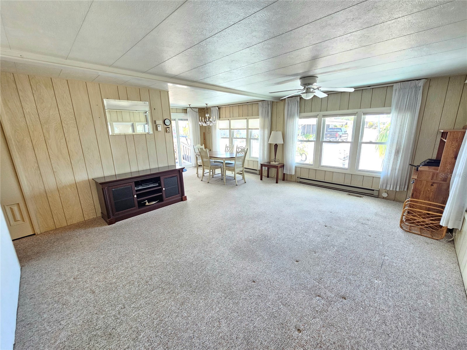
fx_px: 175
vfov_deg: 89.9
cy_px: 175
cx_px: 234
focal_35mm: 13
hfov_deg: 106.2
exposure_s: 1/60.2
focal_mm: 2.2
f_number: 2.2
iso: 250
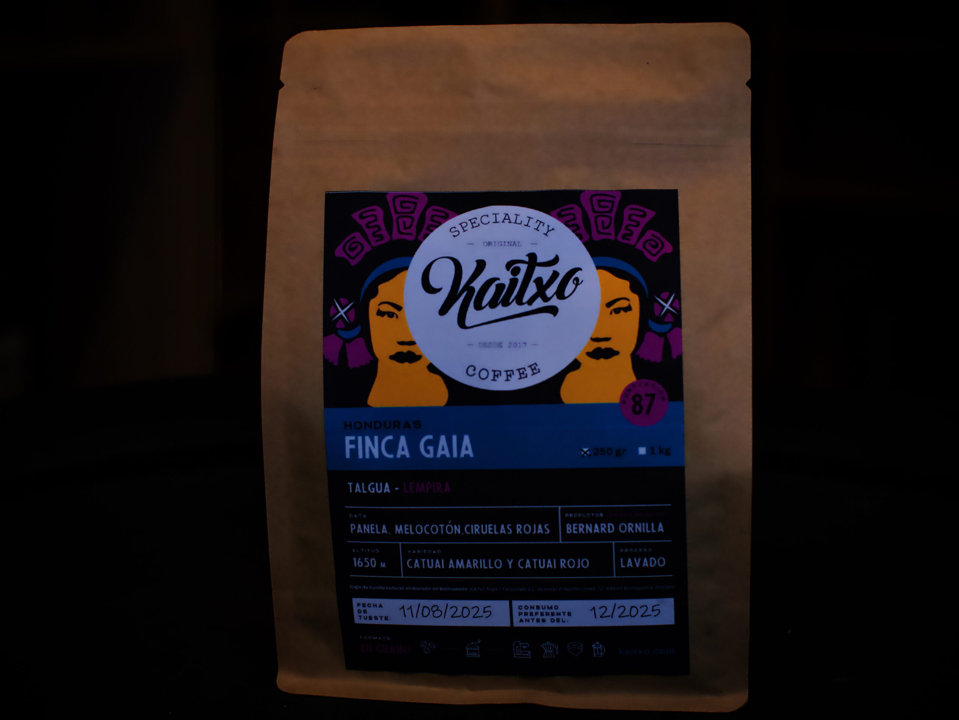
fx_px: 1774
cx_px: 480
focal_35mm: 64
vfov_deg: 22.9
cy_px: 360
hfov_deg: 30.3
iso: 4000
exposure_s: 1/1300
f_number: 5
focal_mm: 32
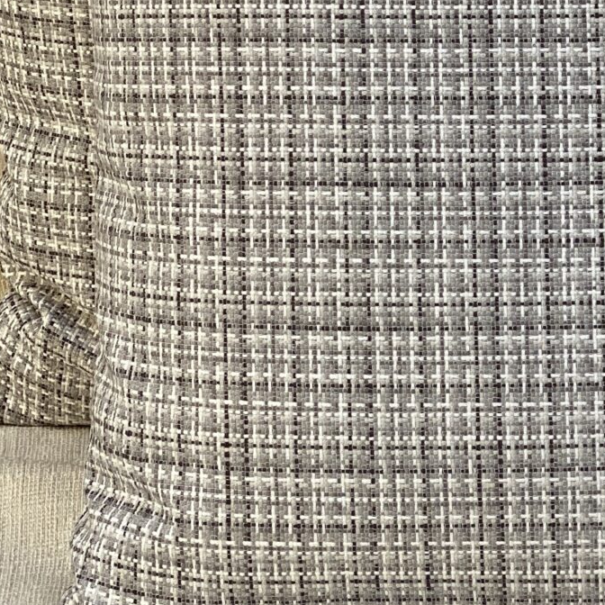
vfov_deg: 9.9
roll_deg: -0.3
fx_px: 3460
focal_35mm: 175
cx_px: 617
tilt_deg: -18.0
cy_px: 53
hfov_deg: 9.9
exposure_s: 1/122
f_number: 2
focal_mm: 6
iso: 20
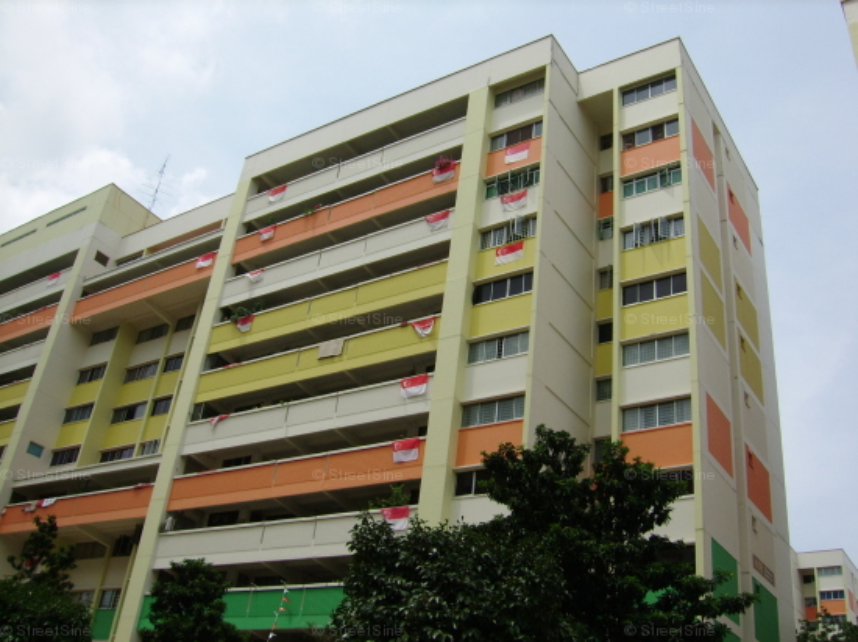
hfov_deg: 52.6
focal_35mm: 35
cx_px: 429
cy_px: 321
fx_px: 867
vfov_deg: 40.7
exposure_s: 1/706
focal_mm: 5.95
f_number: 5.8
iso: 50
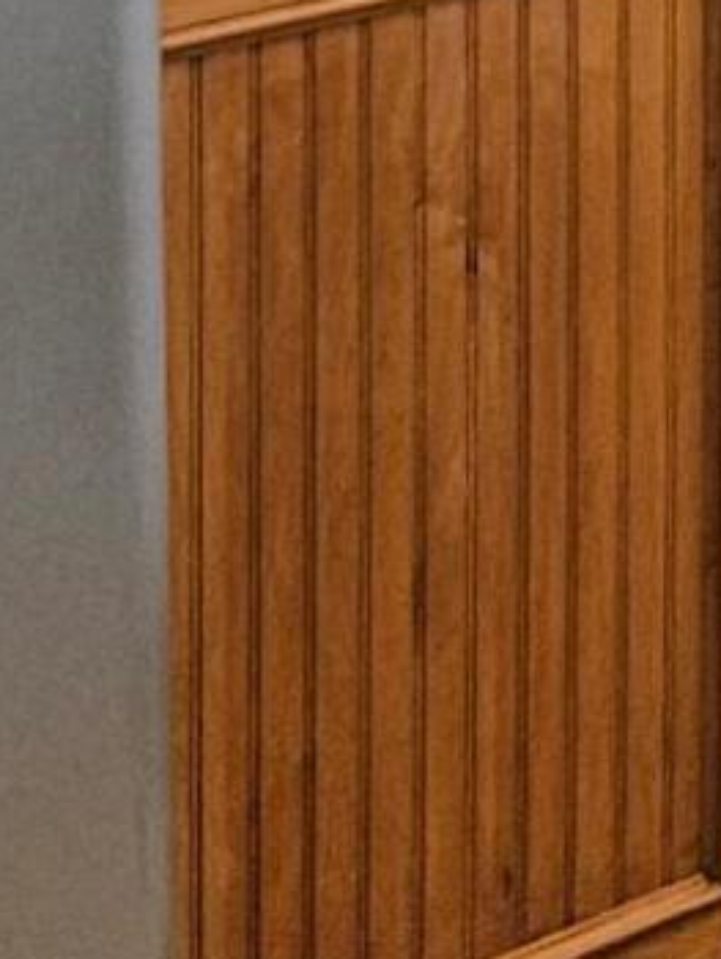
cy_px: -841
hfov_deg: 7.3
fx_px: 5242
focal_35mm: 189
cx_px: 1856
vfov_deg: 9.8
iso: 80
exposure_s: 1/120
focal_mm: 5.4
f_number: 1.8
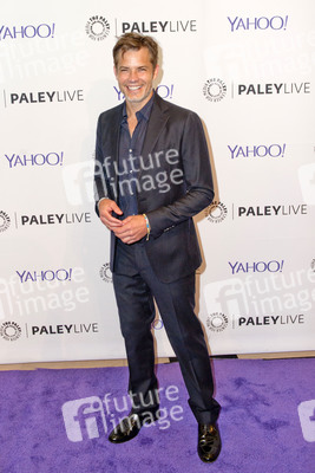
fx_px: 380
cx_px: 158
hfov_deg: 45.0
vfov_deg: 63.6
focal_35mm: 29
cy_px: 236
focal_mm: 29
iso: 400
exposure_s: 1/400
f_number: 4
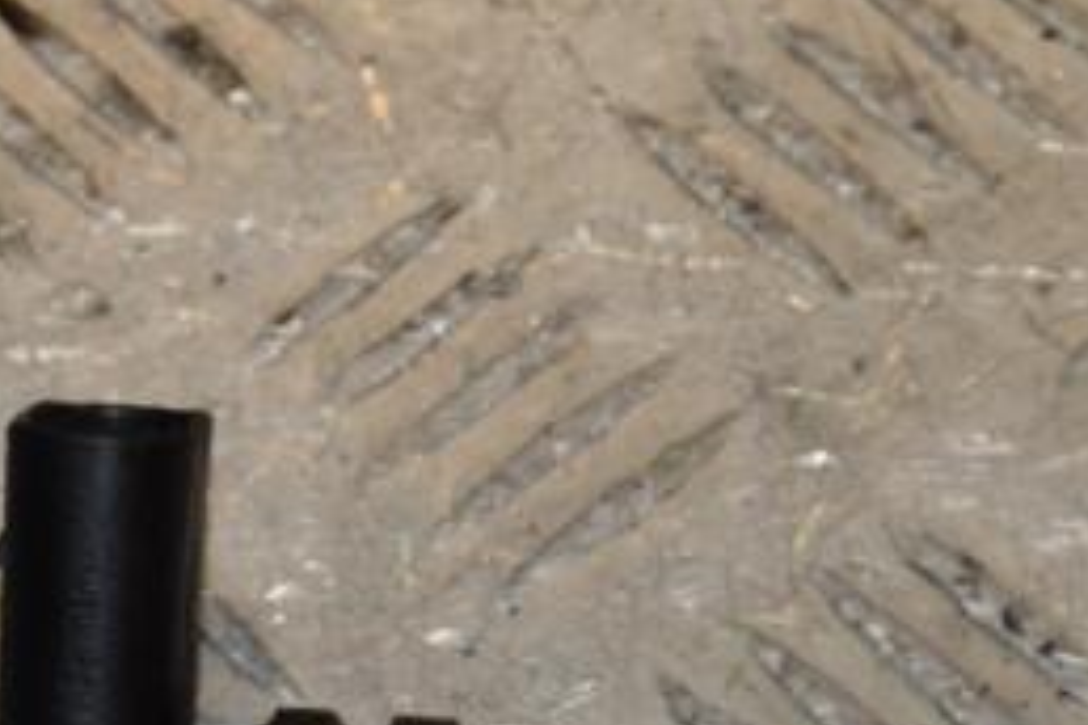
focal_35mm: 366
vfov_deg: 3.7
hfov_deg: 5.6
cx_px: 101
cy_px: 826
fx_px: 11065
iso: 800
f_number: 10
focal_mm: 105
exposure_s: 1/200
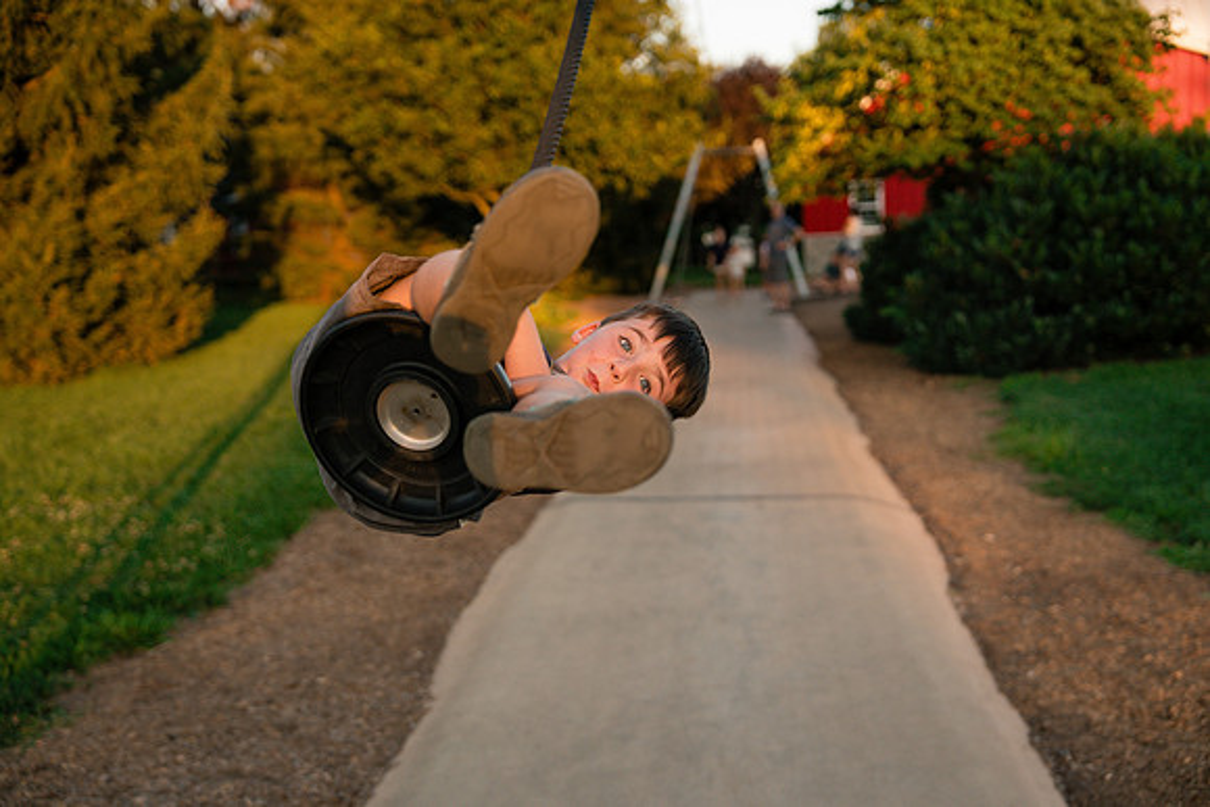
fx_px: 1513
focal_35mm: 45
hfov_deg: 43.6
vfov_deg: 29.9
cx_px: 605
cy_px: 404
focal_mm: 45
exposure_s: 1/1250
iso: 200
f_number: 2.8
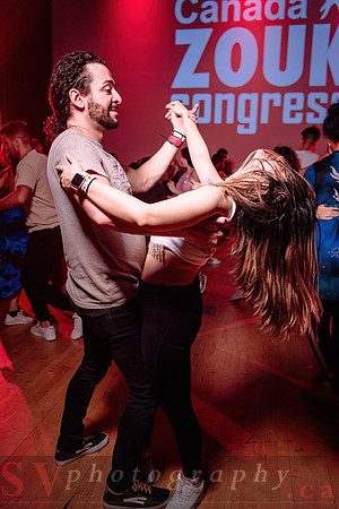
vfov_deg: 58.7
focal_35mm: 32
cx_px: 170
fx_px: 452
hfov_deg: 41.1
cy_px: 254
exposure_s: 1/125
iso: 800
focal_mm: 32
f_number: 3.5
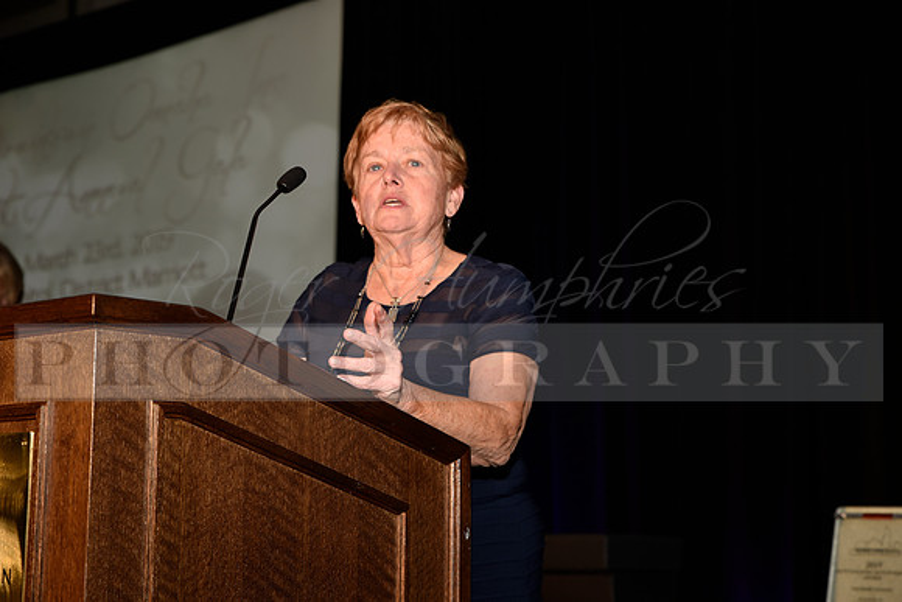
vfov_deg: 19.5
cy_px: 301
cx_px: 451
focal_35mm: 70
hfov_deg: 28.8
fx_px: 1754
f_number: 5
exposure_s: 1/60
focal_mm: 70
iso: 200
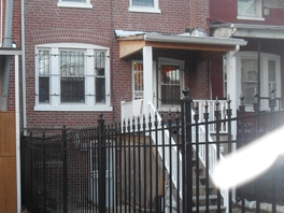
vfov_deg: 27.4
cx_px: 72
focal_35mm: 53
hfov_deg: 35.4
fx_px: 435
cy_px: 132
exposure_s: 1/45
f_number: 3.2
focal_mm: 6.3
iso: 160
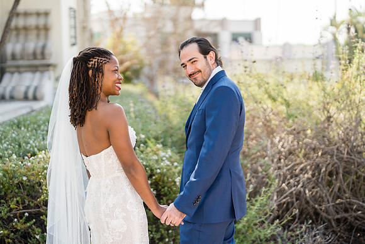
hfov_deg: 39.6
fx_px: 507
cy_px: 122
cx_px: 182
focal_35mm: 50
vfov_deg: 27.0
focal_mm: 50
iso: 125
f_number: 1.2
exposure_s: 1/3200
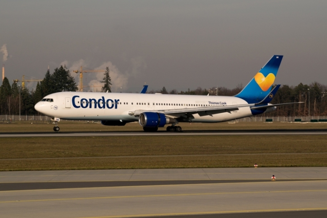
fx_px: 1703
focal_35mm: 188
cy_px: 109
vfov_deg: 7.3
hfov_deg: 11.0
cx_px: 164
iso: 200
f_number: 8
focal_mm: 125
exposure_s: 1/800
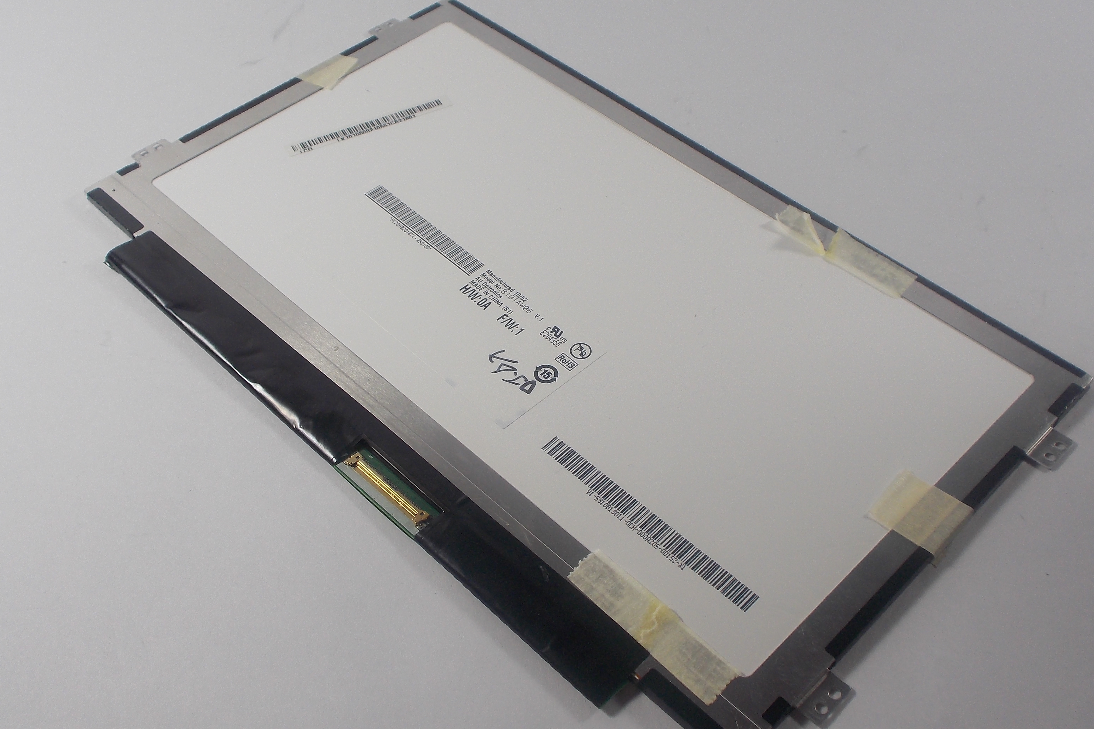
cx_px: 548
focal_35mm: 39
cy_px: 380
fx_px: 1185
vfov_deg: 34.2
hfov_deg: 49.6
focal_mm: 5.2
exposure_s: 1/80
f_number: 3.7
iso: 80
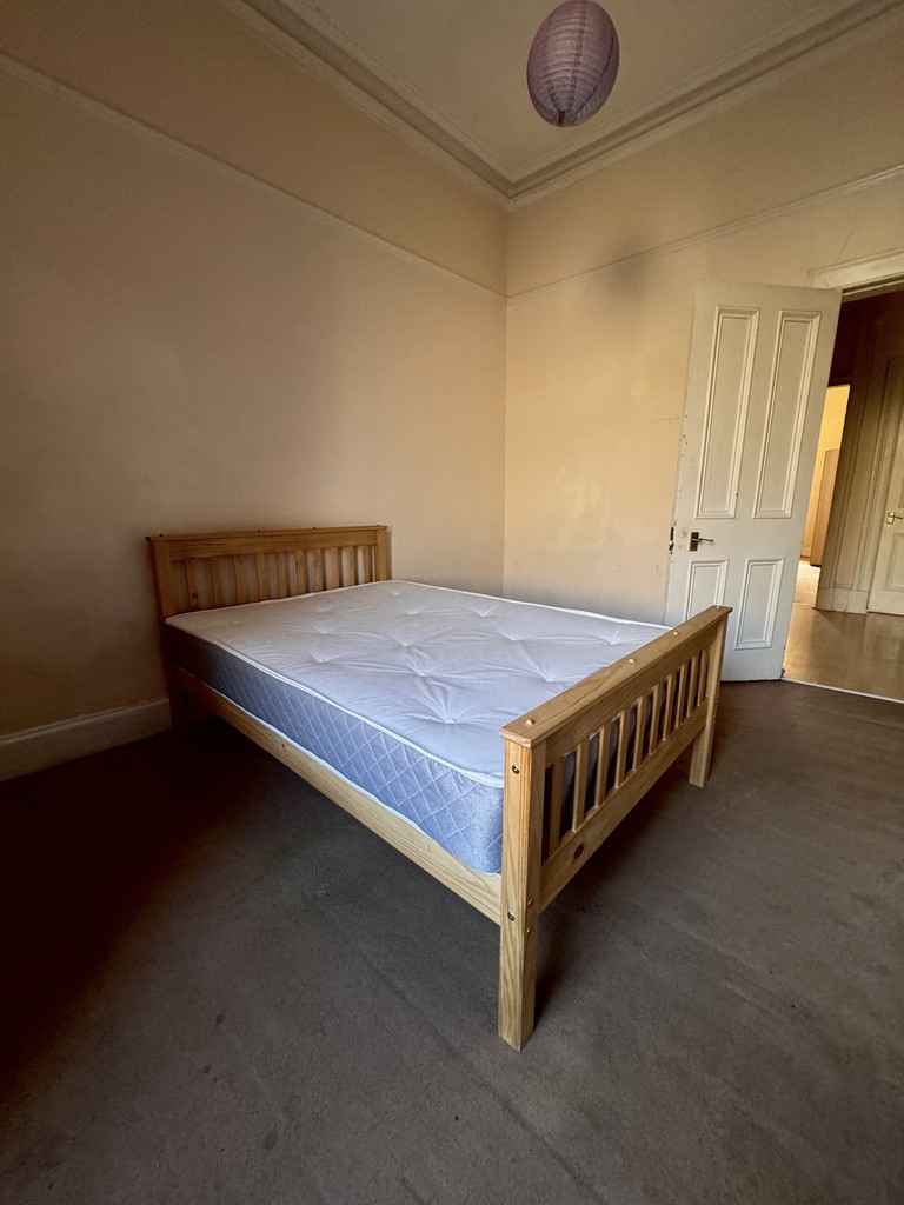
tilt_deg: -12.4
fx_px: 487
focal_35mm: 14
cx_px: 452
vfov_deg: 102.1
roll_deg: -0.3
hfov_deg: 85.7
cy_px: 602
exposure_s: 1/99
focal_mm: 2.22
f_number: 2.2
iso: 320
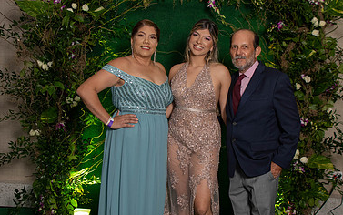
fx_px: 440
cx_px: 187
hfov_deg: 42.6
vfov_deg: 27.4
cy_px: 122
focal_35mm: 47
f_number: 3.5
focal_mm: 24
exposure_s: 1/80
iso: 500
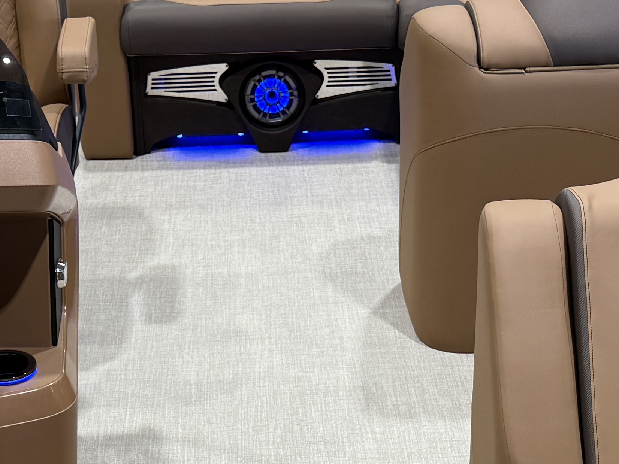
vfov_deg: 17.1
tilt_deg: -34.4
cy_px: 528
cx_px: 278
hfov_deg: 23.5
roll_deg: +1.3
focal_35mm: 83
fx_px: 1484
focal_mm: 6.76
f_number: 1.78
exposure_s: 1/120
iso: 80
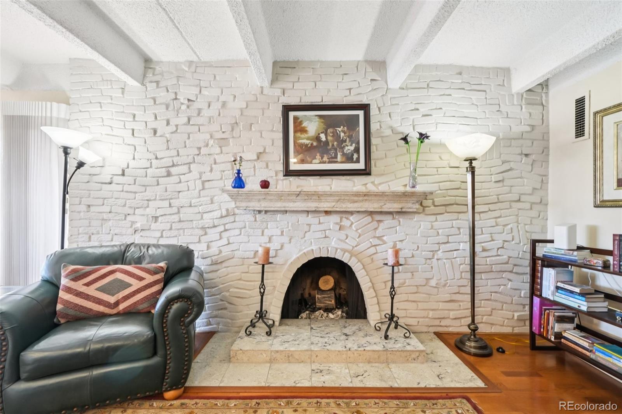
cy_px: 207
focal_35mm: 15
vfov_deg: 77.3
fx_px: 259
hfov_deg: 100.4
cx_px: 311
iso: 800
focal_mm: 10
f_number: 8
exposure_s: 1/5
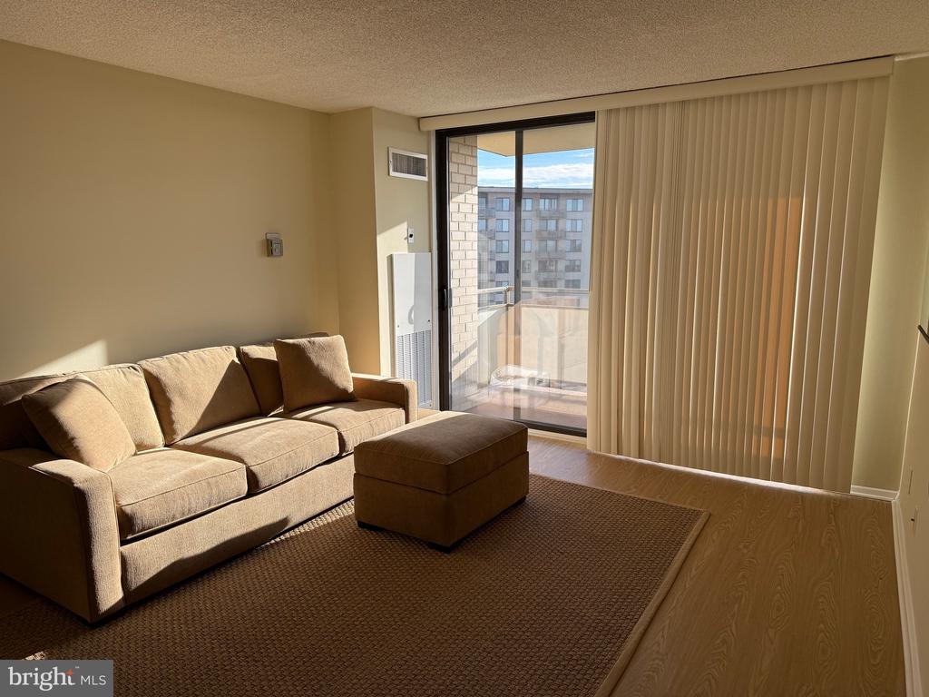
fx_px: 644
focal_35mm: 24
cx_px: 464
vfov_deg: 56.8
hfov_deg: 71.6
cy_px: 348
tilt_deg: -9.6
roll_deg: -0.1
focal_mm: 6.76
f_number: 1.78
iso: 80
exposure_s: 1/722
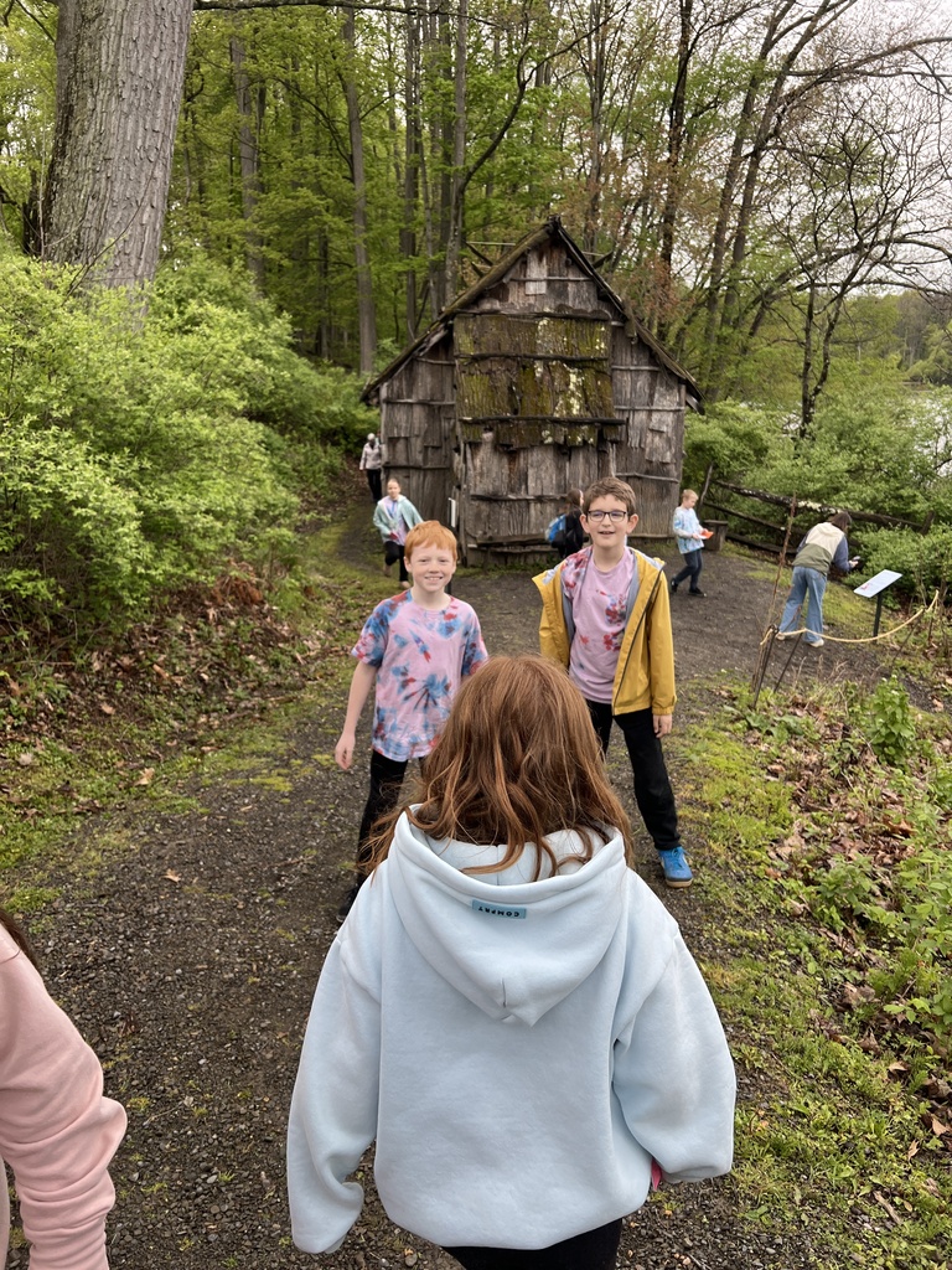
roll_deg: +3.8
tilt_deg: -14.3
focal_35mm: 26
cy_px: 635
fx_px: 953
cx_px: 476
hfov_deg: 53.1
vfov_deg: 67.3
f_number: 1.5
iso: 50
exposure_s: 1/572
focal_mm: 5.7
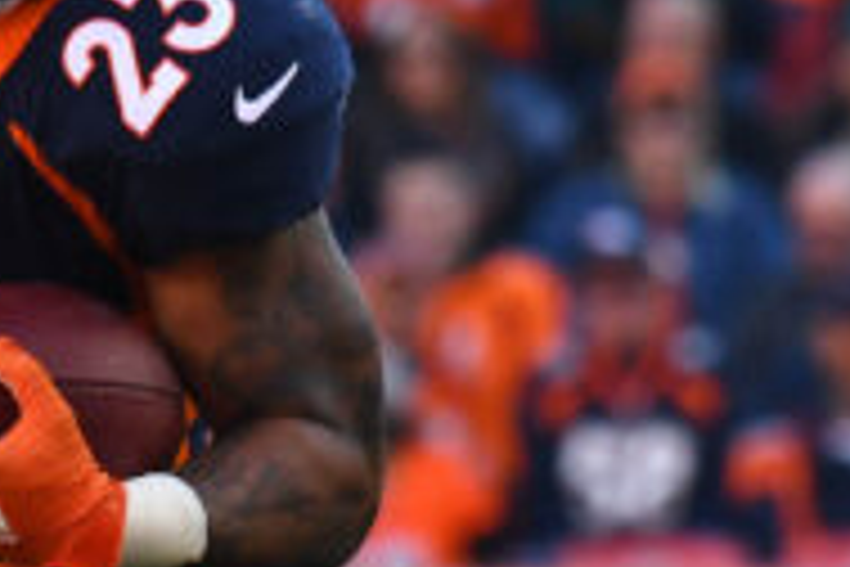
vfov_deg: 0.6
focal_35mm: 2442
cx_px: -108
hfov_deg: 0.8
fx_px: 57654
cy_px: 659
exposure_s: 1/800
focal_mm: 300
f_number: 5.6
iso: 800
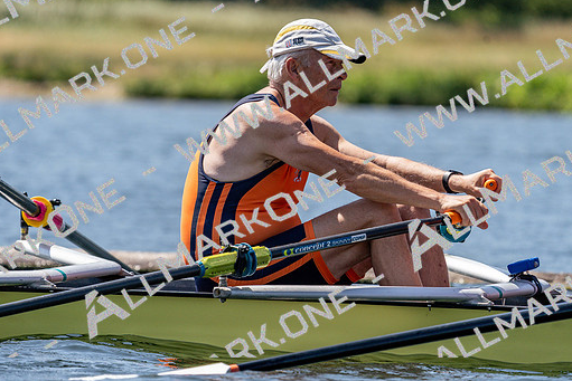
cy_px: 166
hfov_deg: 4.5
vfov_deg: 3.0
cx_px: 312
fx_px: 7342
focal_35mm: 462
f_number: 6.3
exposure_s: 1/2000
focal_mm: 407
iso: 320
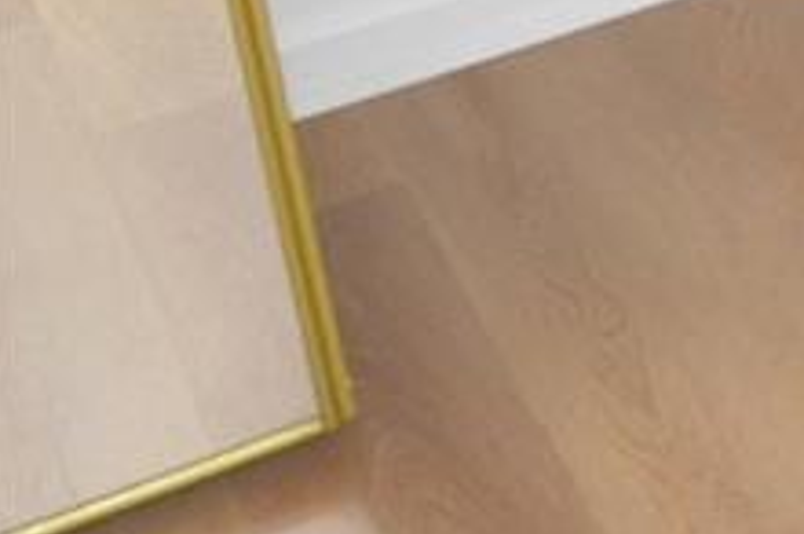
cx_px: 2913
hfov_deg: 9.1
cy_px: -909
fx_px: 2921
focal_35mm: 131
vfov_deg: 9.0
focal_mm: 12
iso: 800
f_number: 10
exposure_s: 1/100
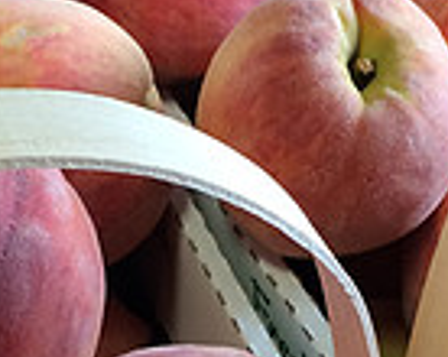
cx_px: 291
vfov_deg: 12.1
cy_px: 480
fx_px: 1629
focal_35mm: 123
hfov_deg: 15.6
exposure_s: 1/40
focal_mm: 4.12
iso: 40
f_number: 2.2
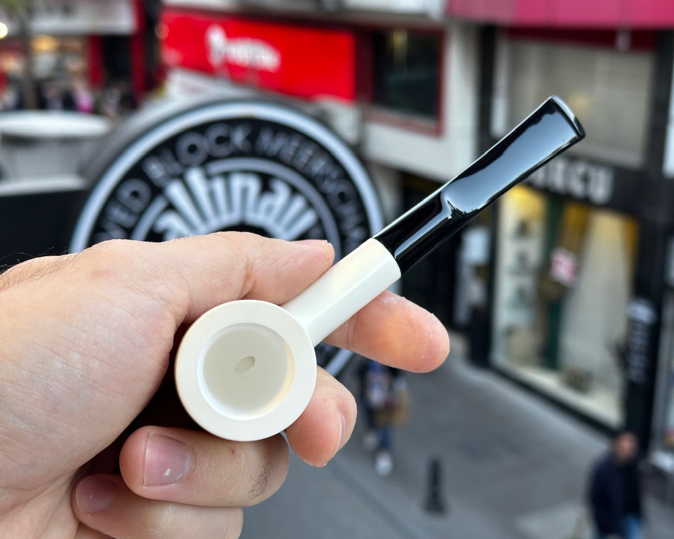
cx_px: 366
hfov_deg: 36.6
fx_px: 1017
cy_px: 267
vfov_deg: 29.7
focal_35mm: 51
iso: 80
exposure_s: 1/100
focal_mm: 6.86
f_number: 1.78
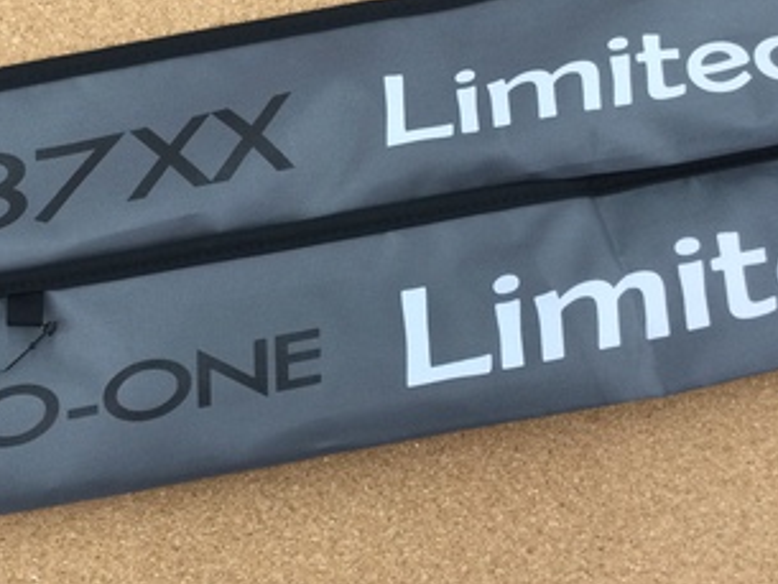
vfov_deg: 23.9
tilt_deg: -81.3
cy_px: 201
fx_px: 1372
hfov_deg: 31.2
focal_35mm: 61
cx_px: 204
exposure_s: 1/30
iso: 50
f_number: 2.4
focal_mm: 3.3
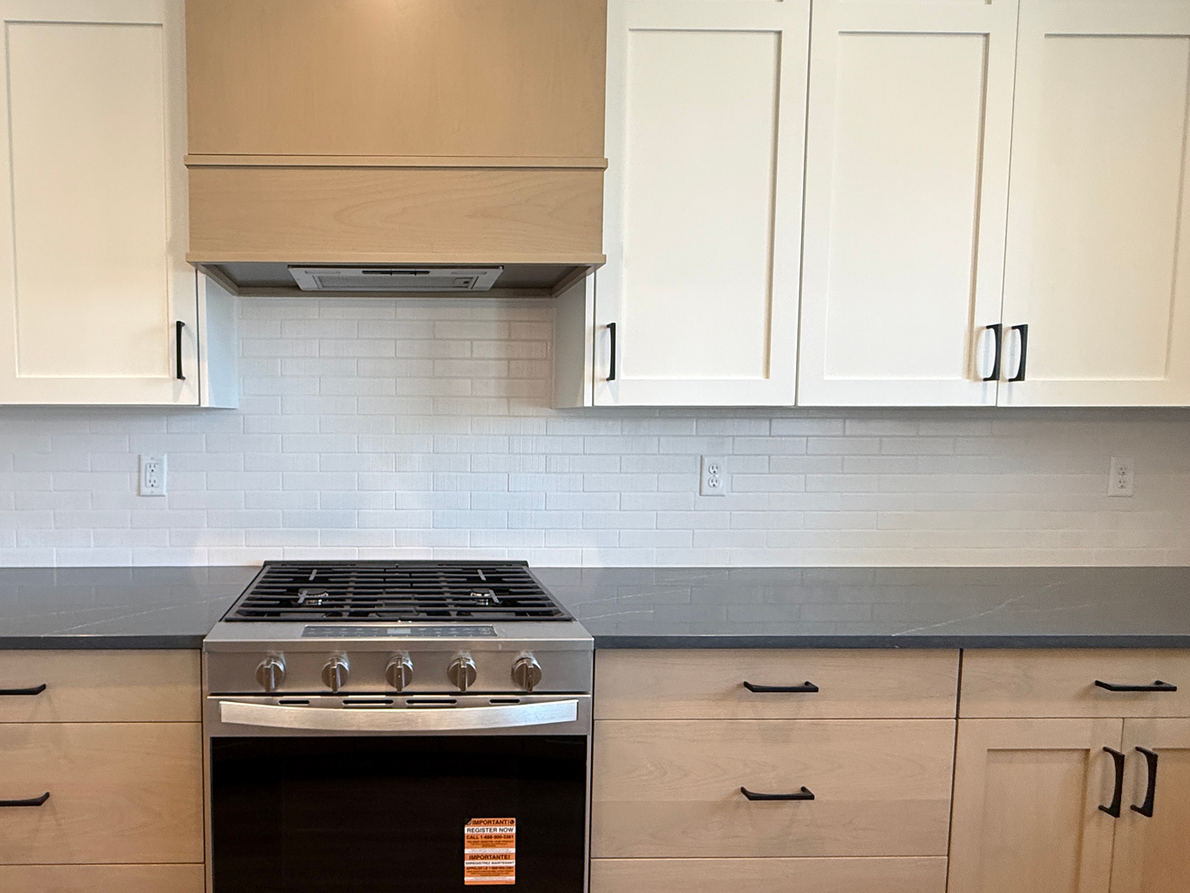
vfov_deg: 63.4
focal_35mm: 21
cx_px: 406
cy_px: 467
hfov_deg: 76.7
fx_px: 722
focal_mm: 2.22
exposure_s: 1/120
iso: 200
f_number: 2.2
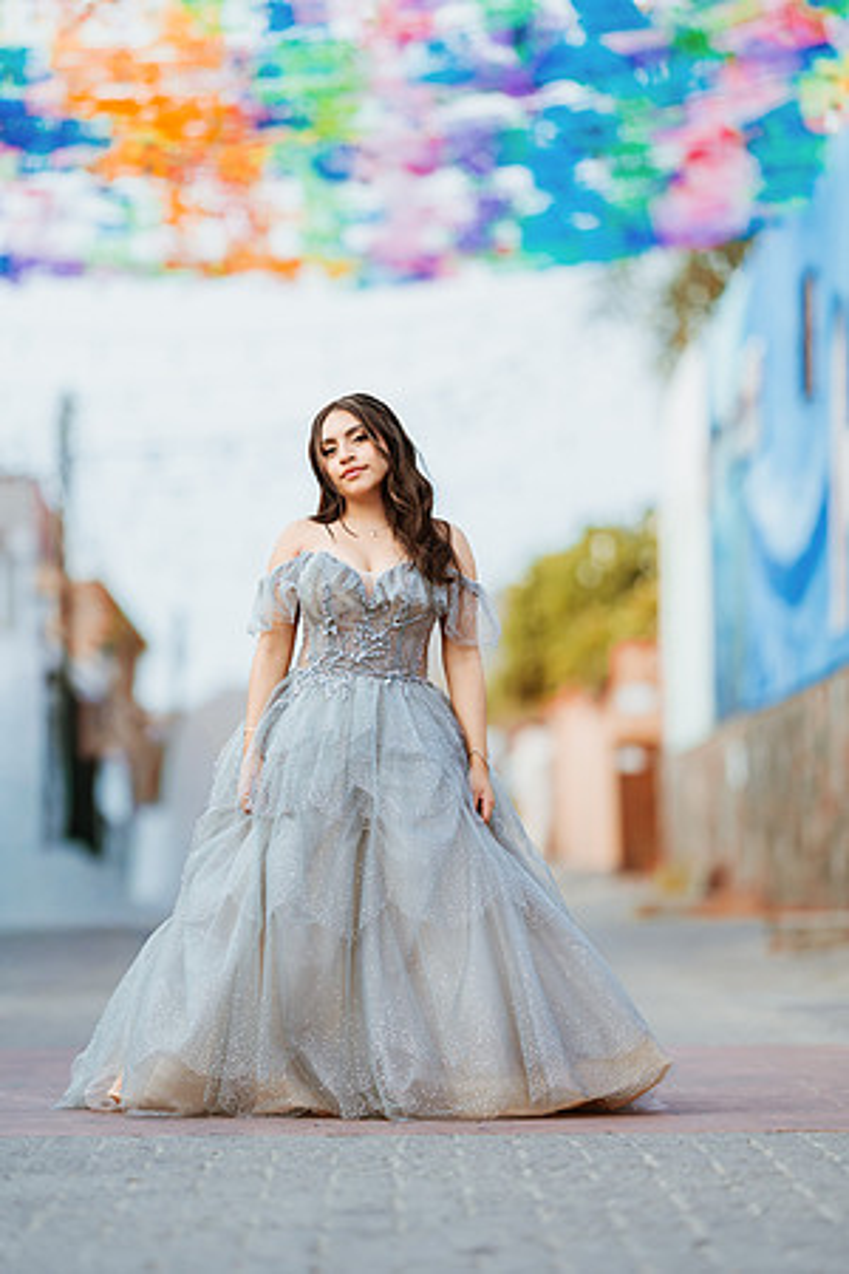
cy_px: 637
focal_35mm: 135
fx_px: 4775
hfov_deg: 10.2
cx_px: 424
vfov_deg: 15.2
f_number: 1.8
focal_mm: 135
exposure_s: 1/2000
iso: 100
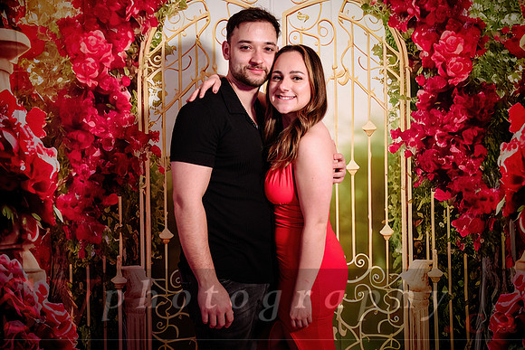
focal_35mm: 36
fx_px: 525
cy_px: 175
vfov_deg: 36.9
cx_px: 262
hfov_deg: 53.1
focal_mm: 36
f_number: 4
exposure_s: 1/80
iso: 1250
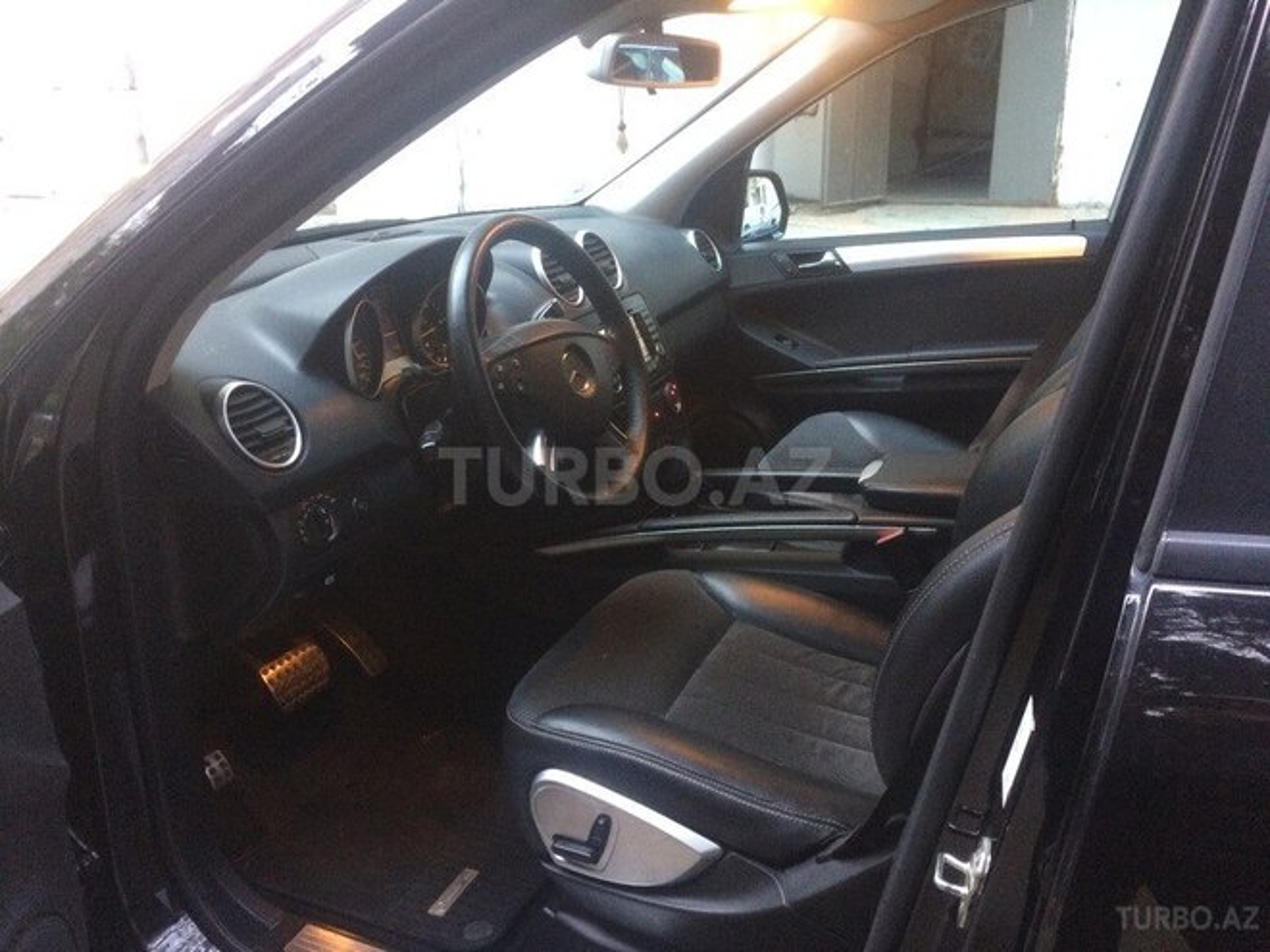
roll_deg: +1.6
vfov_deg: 48.2
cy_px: 476
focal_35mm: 29
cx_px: 635
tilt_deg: -20.8
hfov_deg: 61.7
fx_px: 1064
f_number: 2.2
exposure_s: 1/33
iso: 320
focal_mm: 4.15
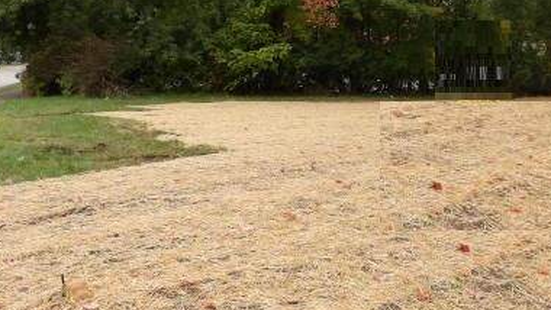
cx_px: 409
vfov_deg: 26.9
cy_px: 87
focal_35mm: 44
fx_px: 643
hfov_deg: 44.9
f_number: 3.2
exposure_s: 1/170
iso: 100
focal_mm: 4.3
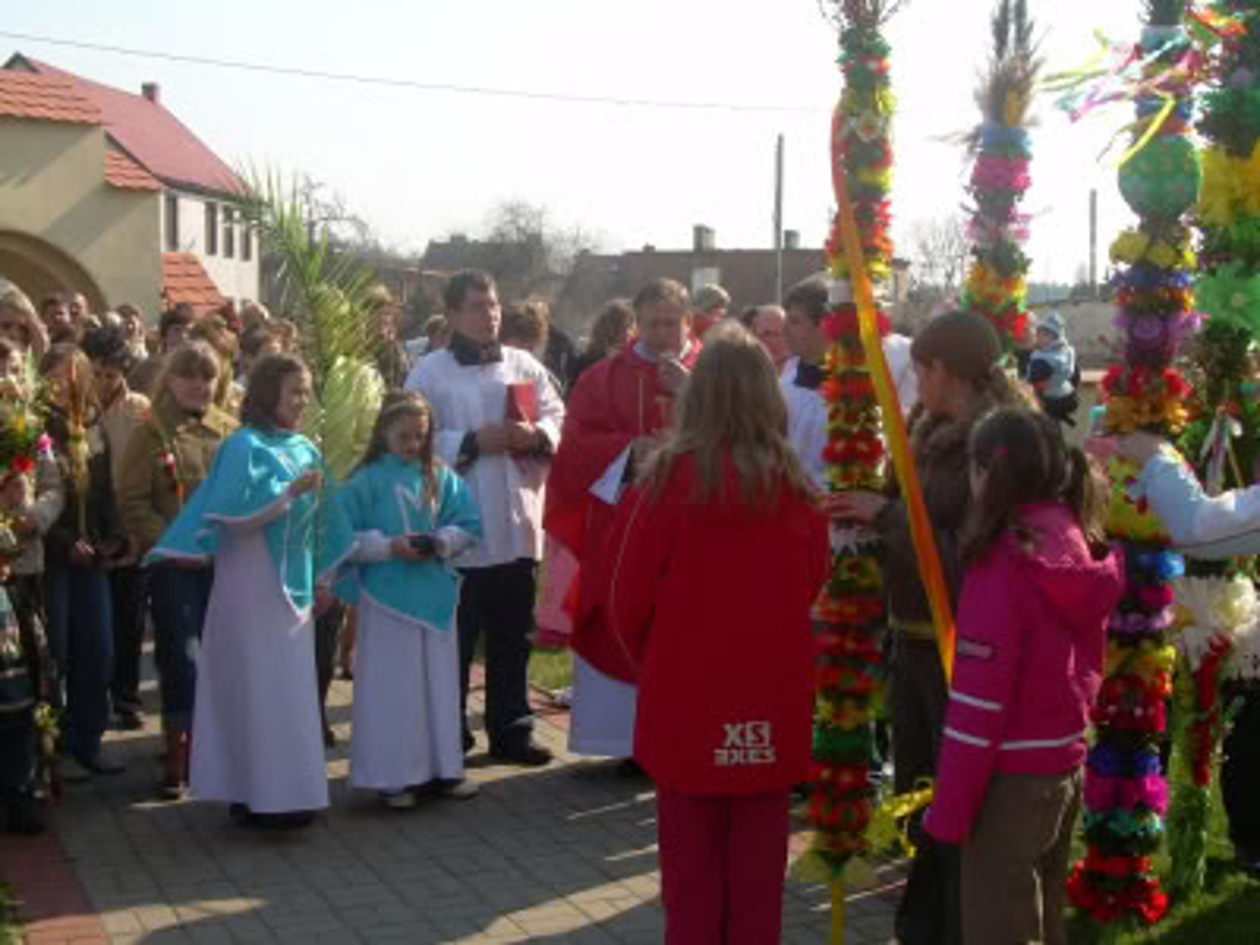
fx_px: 1929
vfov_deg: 27.5
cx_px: 630
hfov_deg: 36.2
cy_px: 472
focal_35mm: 53
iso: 50
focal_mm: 8.9
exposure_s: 1/229
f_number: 5.3
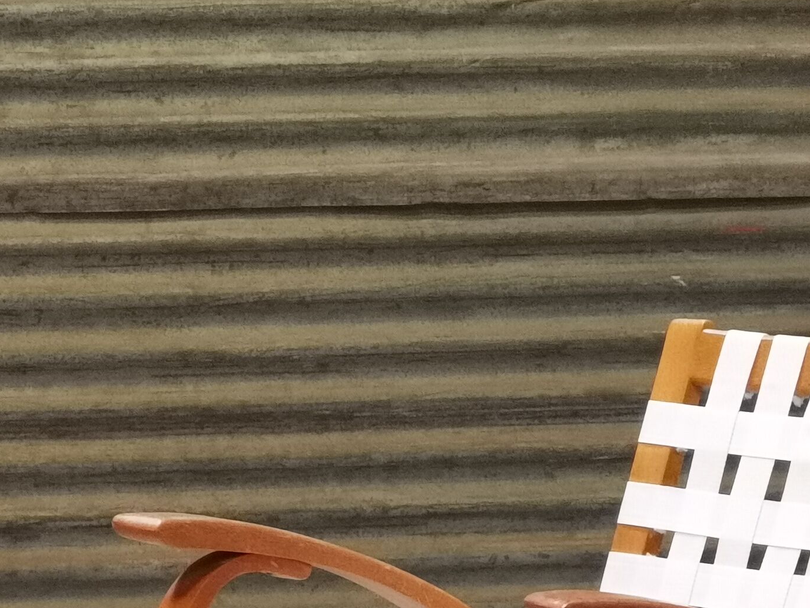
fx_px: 2995
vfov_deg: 11.3
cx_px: 204
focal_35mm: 128
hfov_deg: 15.3
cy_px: 759
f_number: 1.9
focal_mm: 6.71
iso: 320
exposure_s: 1/33.3
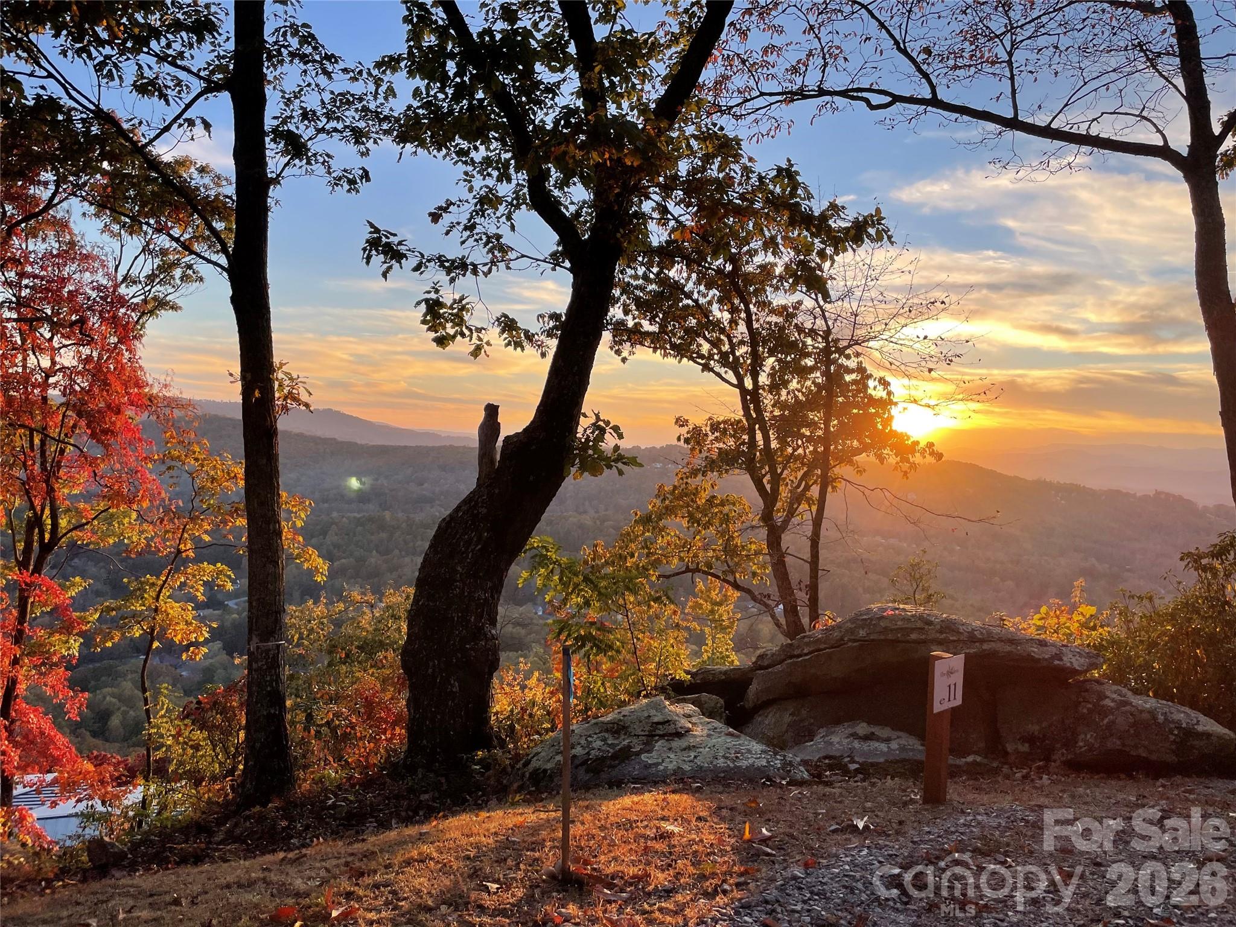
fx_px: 928
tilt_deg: -0.7
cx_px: 618
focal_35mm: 26
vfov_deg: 53.1
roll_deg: -2.4
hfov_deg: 67.3
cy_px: 464
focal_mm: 4.2
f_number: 1.6
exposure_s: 1/629
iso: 32
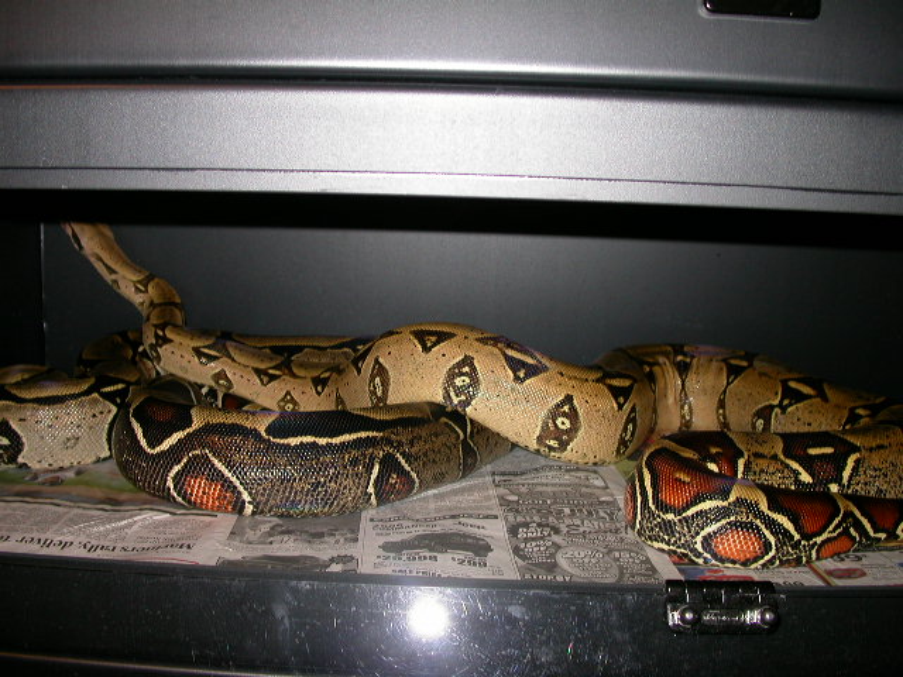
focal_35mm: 38
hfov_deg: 49.0
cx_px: 452
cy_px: 338
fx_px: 991
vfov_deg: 37.7
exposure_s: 1/60
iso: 100
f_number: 2.6
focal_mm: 7.85
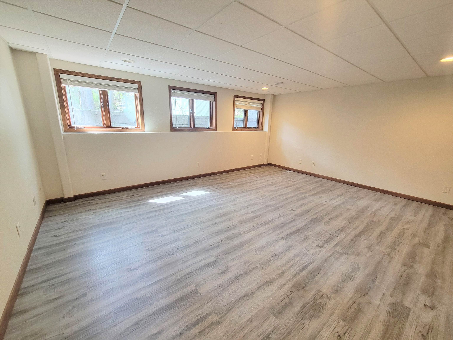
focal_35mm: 13
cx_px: 226
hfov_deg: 106.2
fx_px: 170
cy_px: 170
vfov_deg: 89.9
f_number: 2.2
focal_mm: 2.2
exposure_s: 1/60
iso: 250
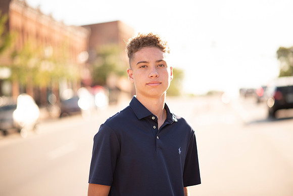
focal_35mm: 85
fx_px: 692
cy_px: 98
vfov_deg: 16.1
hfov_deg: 23.9
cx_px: 146
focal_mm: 85
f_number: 1.8
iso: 125
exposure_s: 1/1600
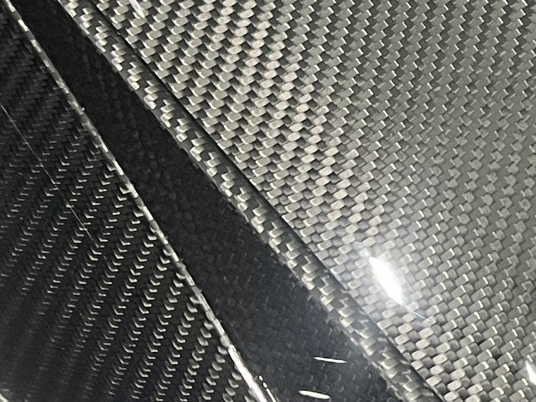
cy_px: -67
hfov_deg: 13.9
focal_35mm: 138
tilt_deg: -50.5
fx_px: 2137
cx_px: 623
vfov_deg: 10.6
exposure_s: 1/50
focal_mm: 5.1
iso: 100
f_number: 1.6
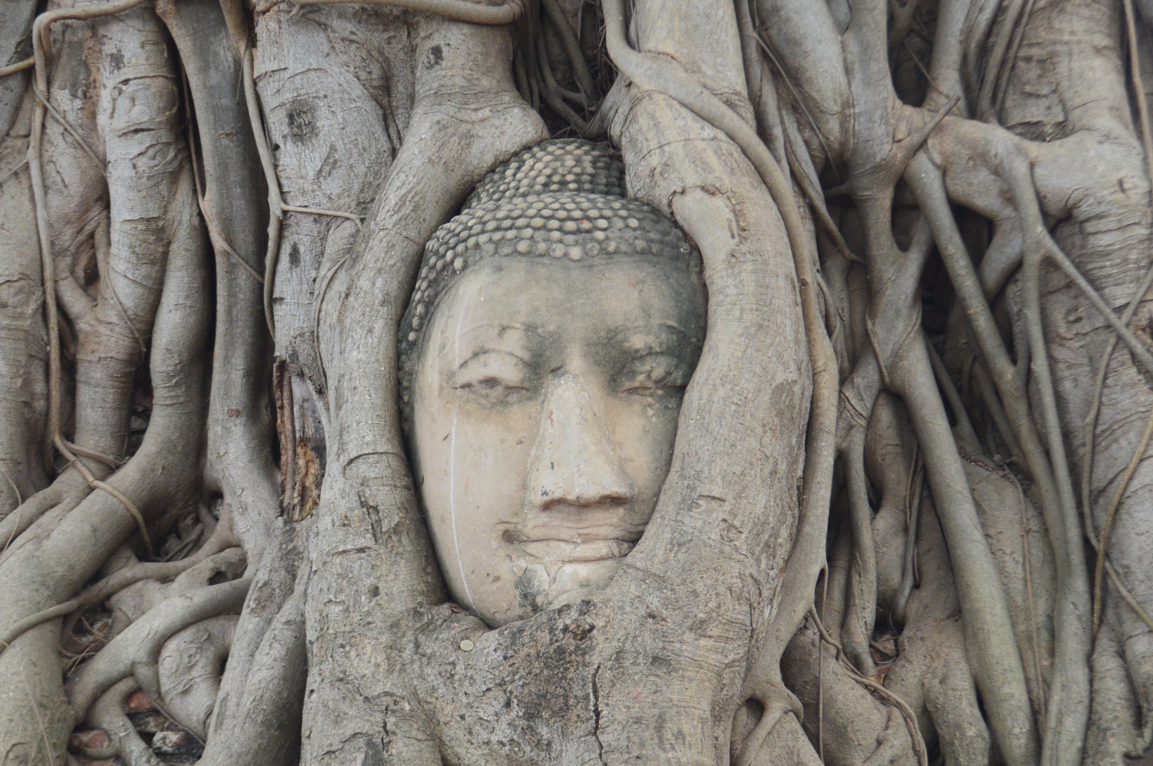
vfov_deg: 20.5
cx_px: 591
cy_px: 470
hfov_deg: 30.5
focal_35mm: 66
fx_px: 2112
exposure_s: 1/50
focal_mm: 28
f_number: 4.5
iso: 800
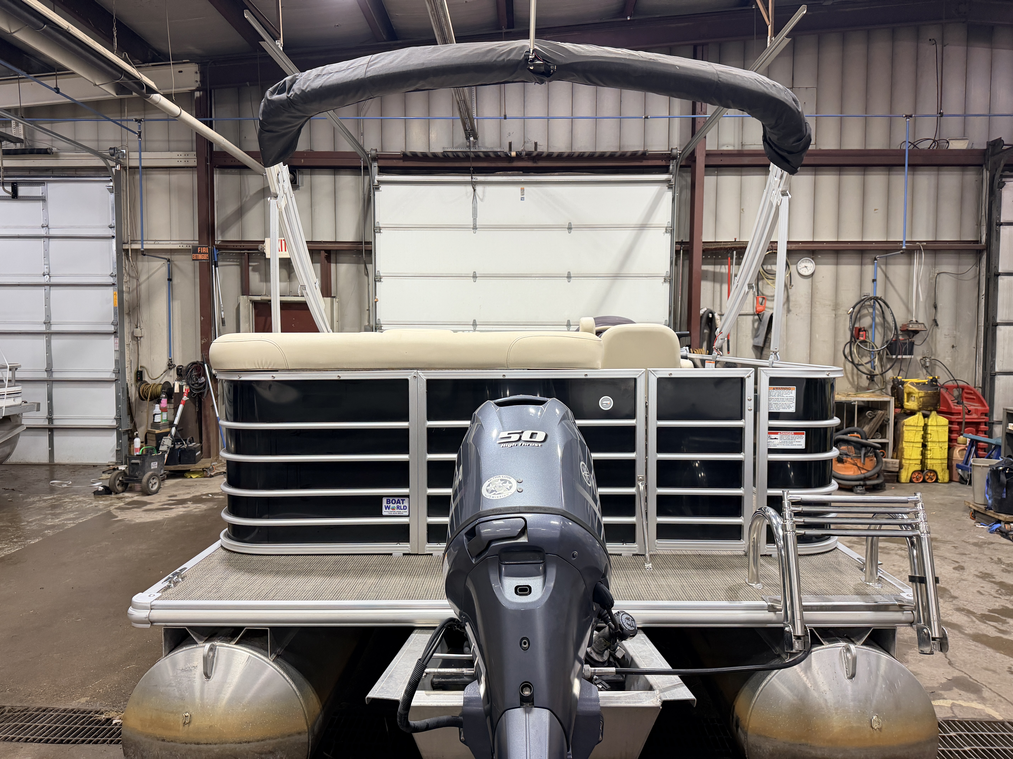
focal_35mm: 24
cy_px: 380
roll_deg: -0.5
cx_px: 506
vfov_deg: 56.8
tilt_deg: -2.8
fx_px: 702
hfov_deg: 71.6
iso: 160
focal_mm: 6.76
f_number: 1.78
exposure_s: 1/120
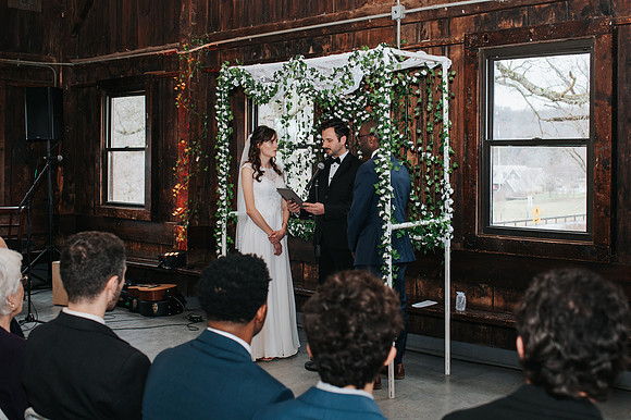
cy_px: 167
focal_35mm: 43
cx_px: 333
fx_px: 757
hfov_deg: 45.2
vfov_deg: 30.9
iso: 1000
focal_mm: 35
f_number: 3.2
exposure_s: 1/200
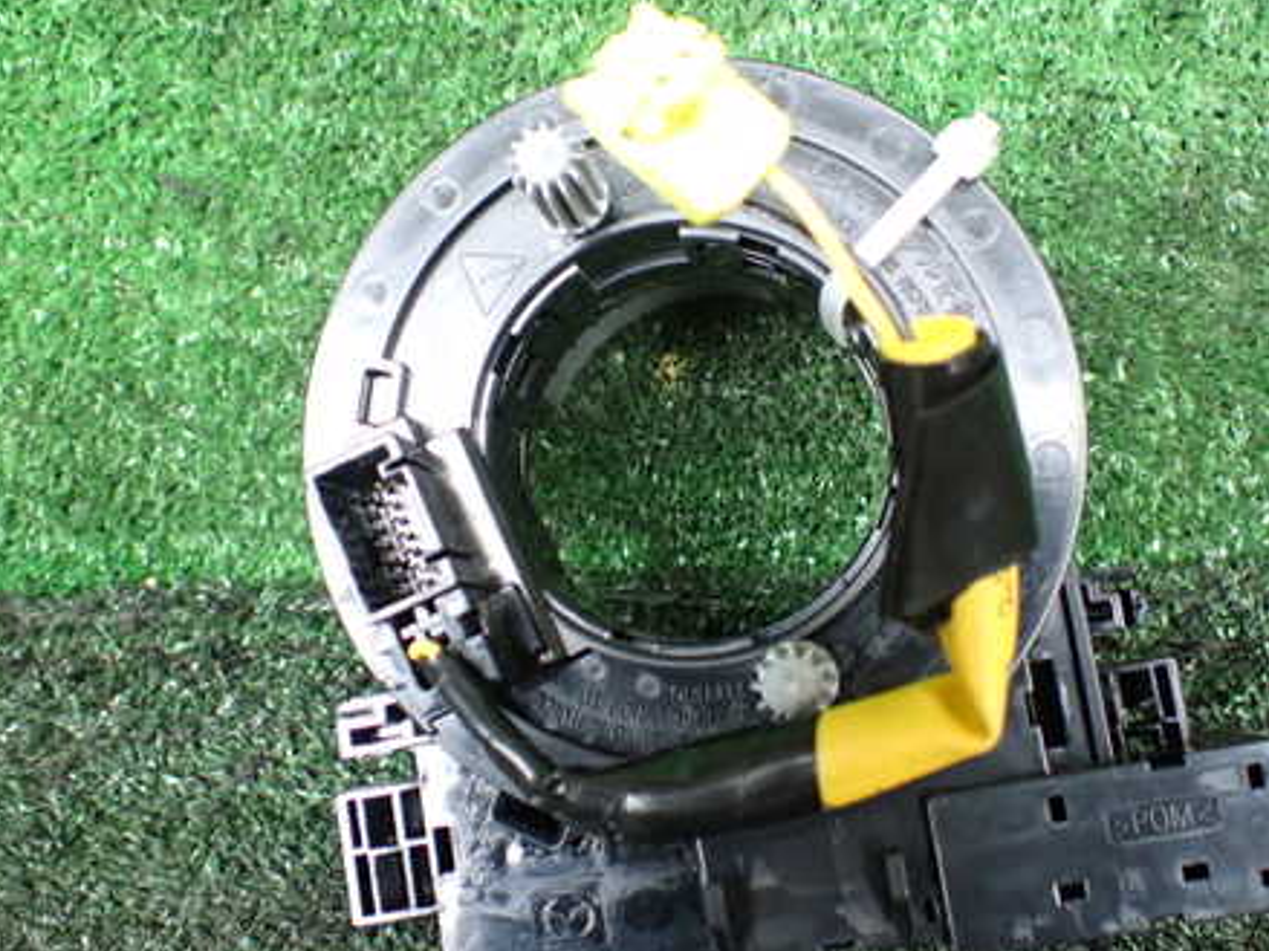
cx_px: 708
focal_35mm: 41
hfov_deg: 45.7
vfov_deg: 35.1
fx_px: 1503
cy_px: 454
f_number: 2.3
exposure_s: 1/60
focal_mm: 5.4
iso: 800
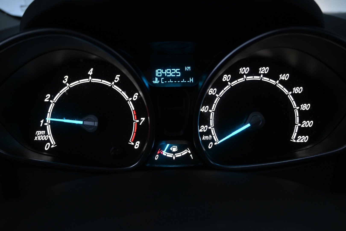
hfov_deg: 56.1
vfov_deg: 39.1
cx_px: 173
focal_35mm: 34
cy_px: 116
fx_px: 324
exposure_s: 1/40
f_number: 4
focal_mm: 22.5
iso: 450
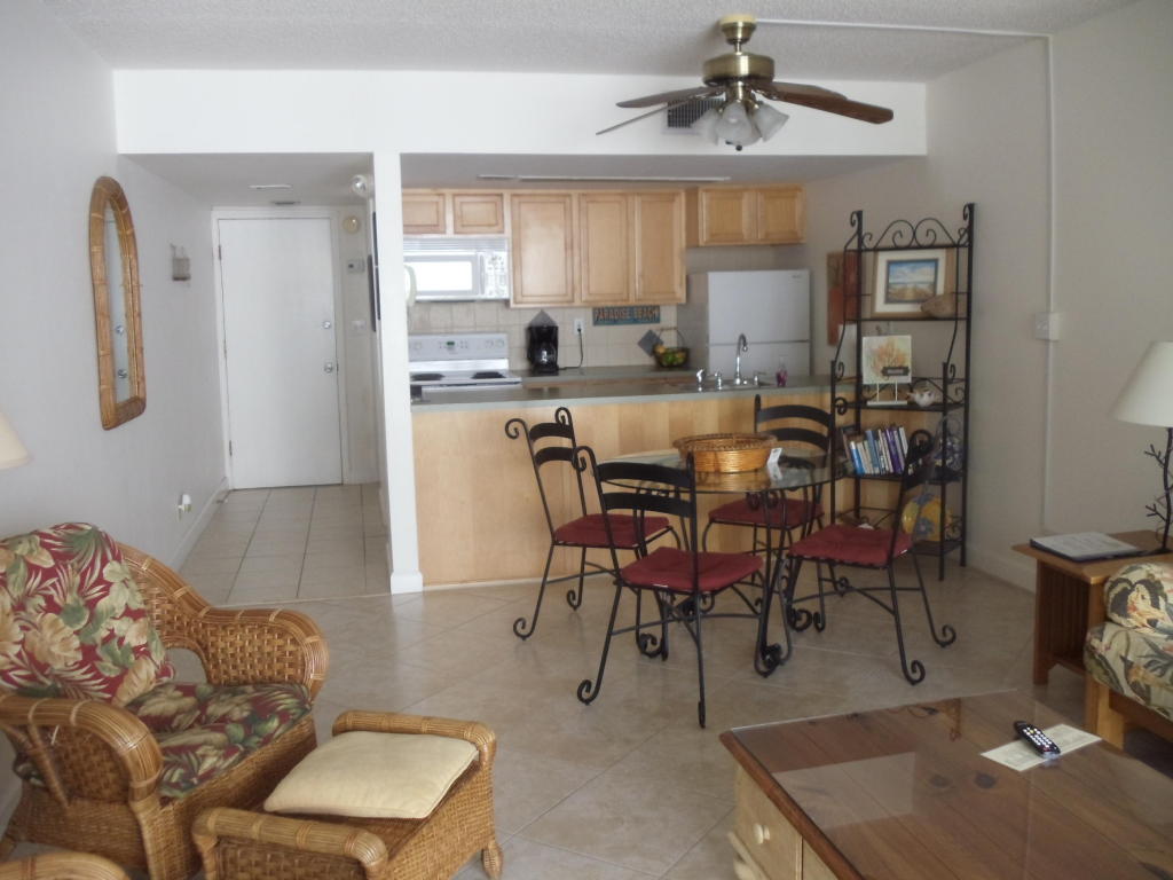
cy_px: 440
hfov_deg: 42.9
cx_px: 586
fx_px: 1491
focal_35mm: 44
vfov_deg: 32.9
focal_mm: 6
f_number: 3.5
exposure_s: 1/30
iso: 200
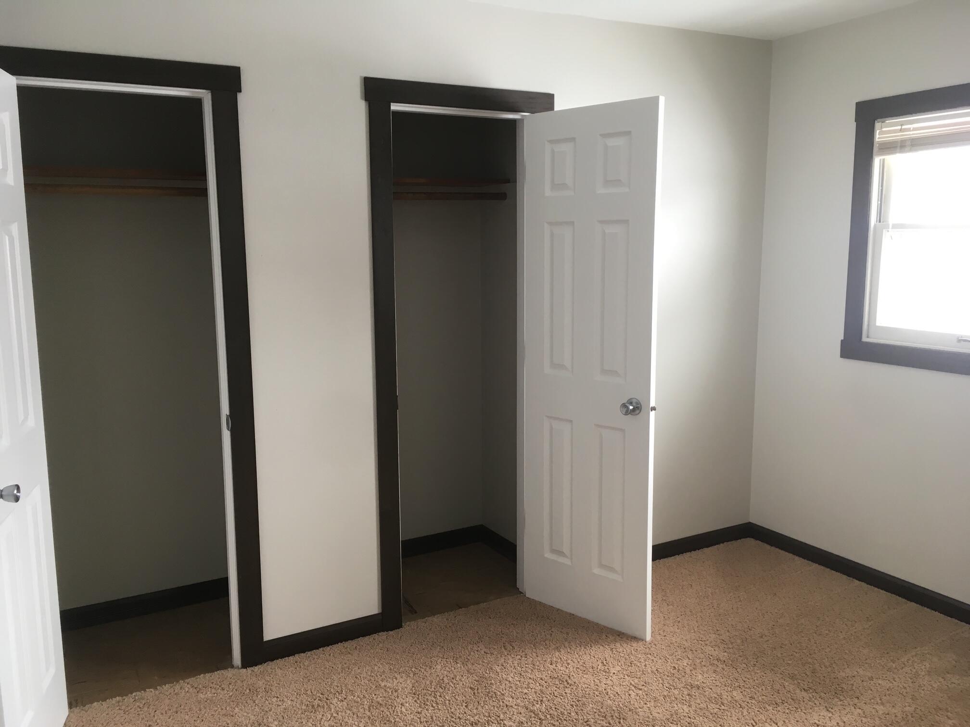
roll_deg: +0.5
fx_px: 813
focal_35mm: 29
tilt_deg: -10.9
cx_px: 485
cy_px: 364
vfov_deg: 48.2
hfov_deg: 61.7
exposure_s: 1/40
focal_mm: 4.15
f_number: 2.2
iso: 25
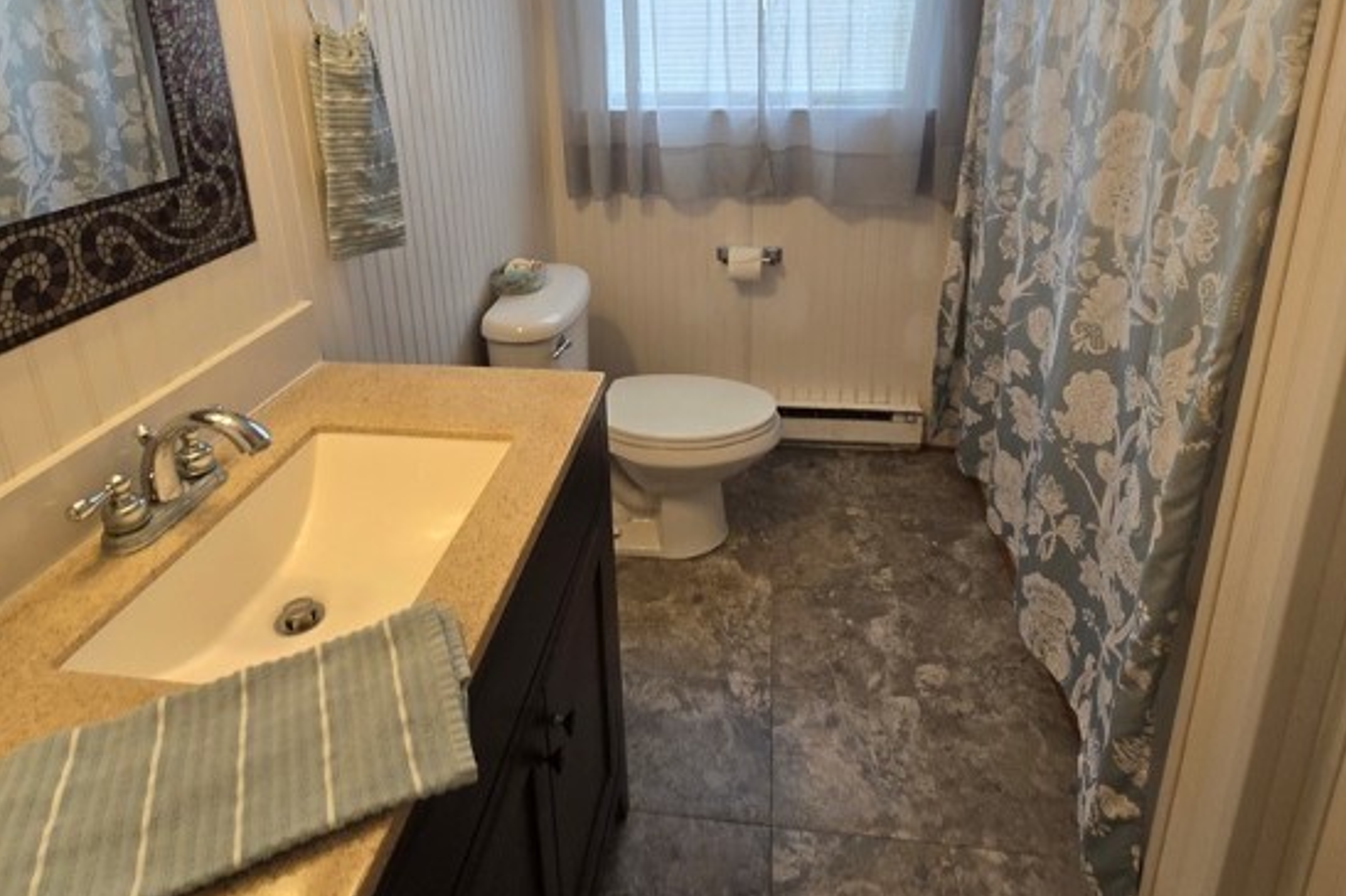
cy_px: 246
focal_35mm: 19
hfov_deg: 86.9
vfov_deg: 61.6
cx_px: 667
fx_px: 710
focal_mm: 2.2
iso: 80
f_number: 2.2
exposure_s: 1/60
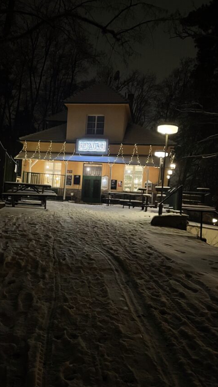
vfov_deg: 58.0
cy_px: 194
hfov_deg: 34.4
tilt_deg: +1.6
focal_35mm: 34
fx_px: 349
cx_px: 78
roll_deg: -4.2
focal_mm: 4.2
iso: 640
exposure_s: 1/25
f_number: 1.6
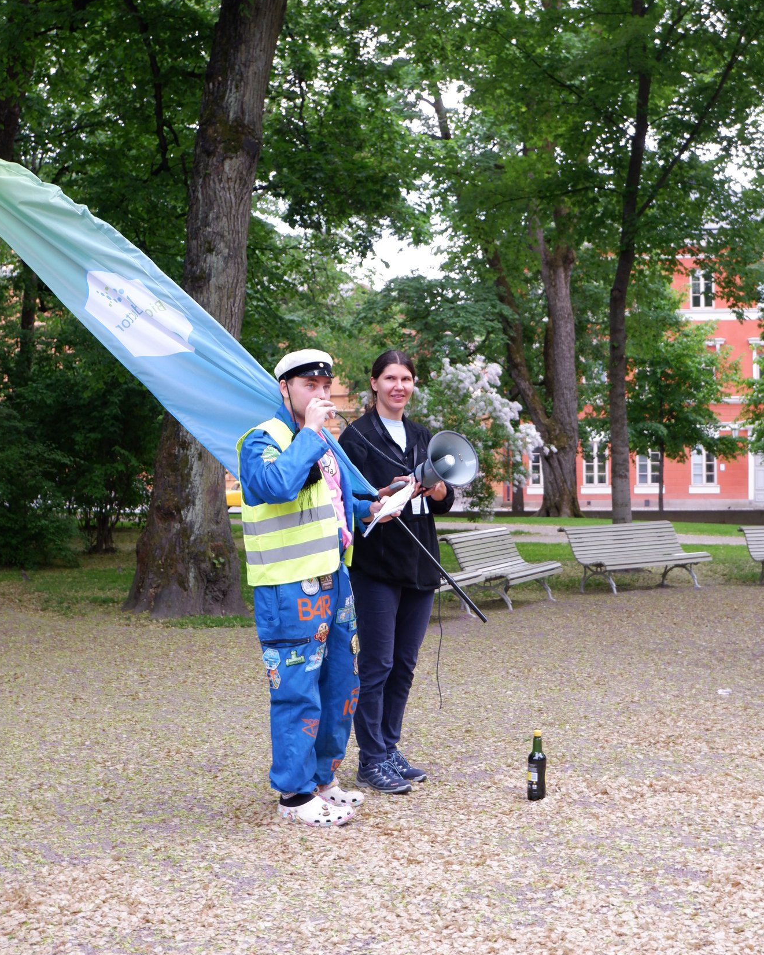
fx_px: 1639
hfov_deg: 26.2
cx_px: 379
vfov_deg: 32.4
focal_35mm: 58
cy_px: 422
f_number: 5
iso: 640
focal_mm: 34.3
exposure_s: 1/100
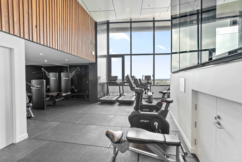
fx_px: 108
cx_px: 121
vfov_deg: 73.8
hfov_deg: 96.7
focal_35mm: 16
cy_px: 81
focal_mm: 16
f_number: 2.8
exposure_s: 1/80
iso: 500
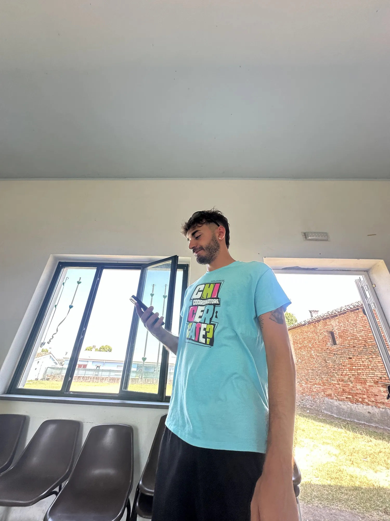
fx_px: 210
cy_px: 260
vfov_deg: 102.1
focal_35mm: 14
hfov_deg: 85.7
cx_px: 195
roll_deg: -3.2
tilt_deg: +27.3
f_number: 2.2
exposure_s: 1/99
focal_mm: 2.22
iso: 50
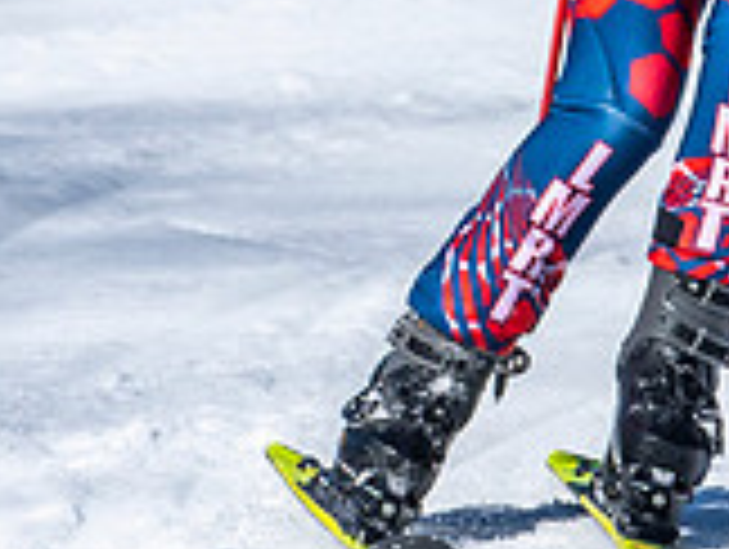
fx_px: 53740
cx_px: 402
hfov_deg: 0.8
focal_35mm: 2548
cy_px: -344
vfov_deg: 0.6
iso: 200
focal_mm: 560
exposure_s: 1/2000
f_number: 8
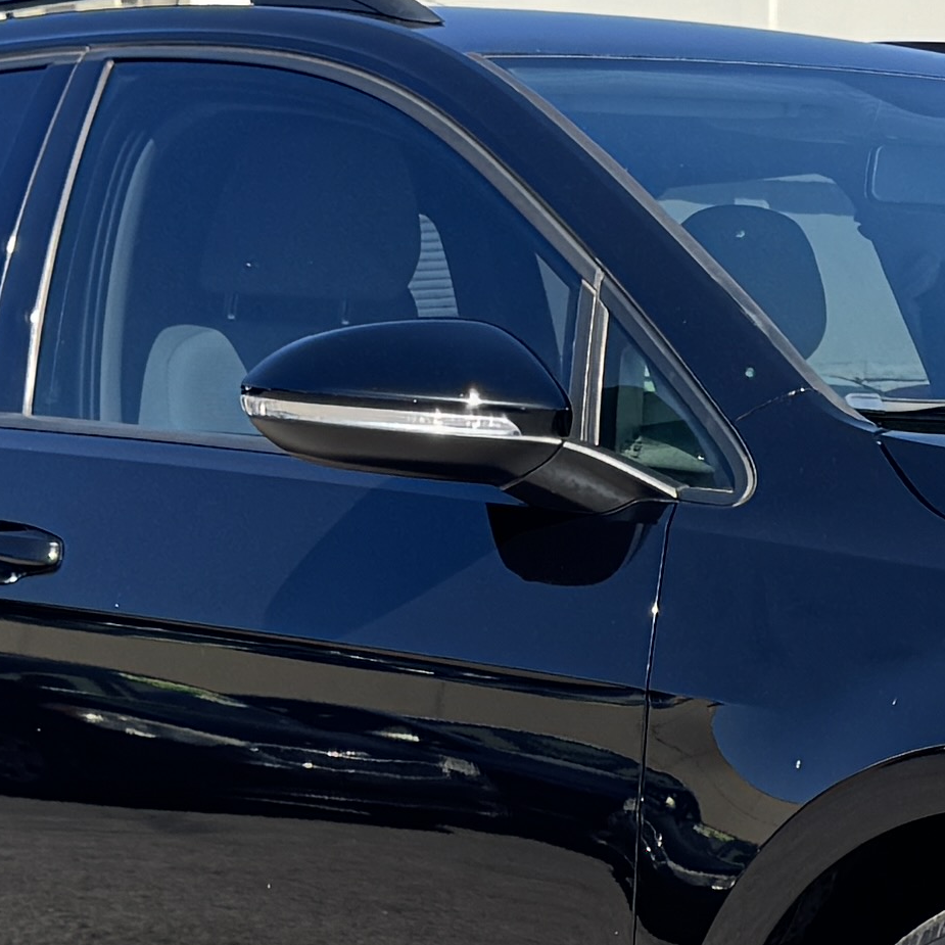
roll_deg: -0.8
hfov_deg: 12.9
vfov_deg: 13.3
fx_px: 4046
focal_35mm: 131
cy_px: 615
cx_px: 1255
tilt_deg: +0.0
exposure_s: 1/1311
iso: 80
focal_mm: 6.76
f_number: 1.78
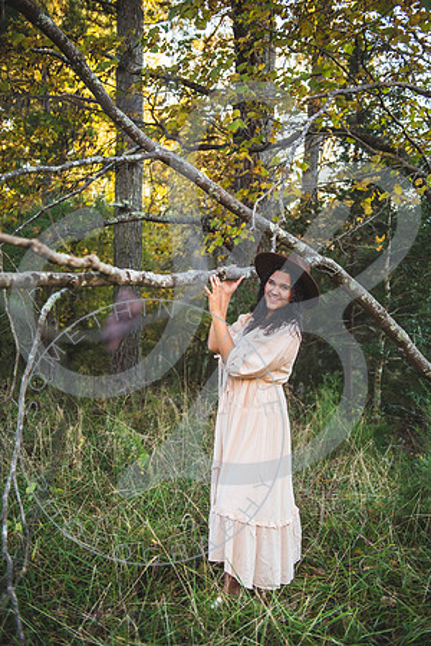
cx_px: 216
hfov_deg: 35.1
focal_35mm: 38
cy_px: 323
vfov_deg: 50.7
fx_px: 682
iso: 200
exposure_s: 1/250
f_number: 2.8
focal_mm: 38
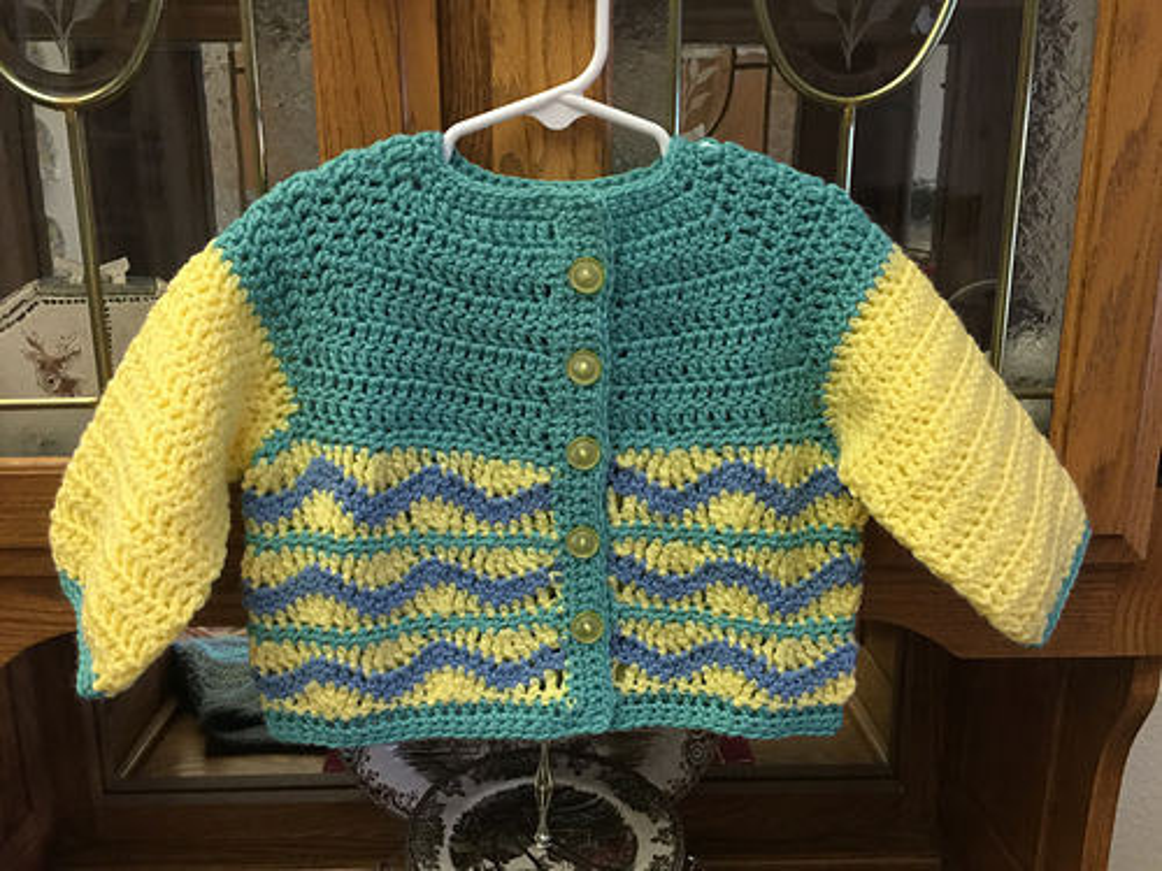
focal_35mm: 29
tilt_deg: -13.9
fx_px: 973
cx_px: 581
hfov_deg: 61.7
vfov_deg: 48.2
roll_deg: -1.3
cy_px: 436
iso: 100
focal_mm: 4.15
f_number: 2.2
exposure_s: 1/10
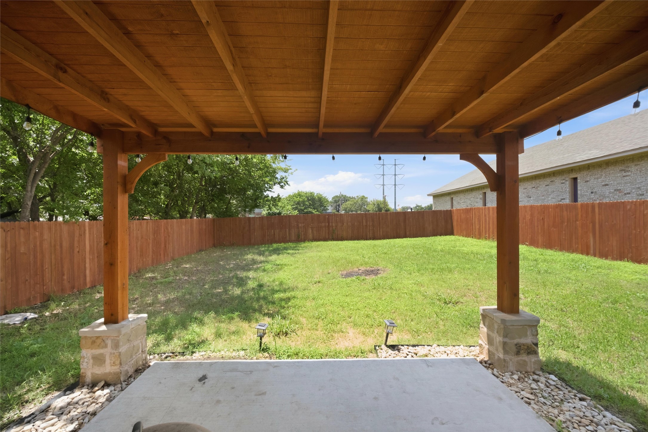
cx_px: 324
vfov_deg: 81.2
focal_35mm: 14
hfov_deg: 104.3
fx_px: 252
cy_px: 216
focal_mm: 9
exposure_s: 1/320
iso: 500
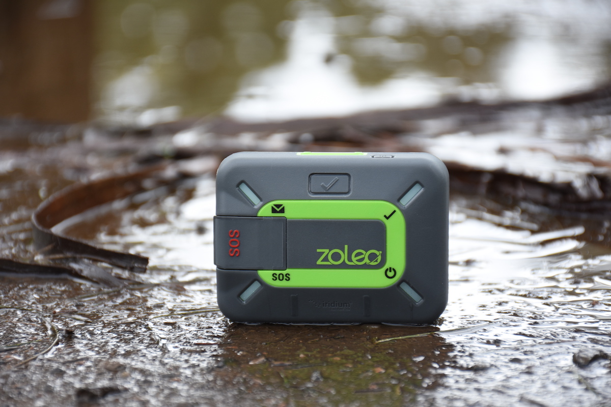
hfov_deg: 13.7
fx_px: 2546
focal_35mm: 150
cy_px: 204
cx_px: 306
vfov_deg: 9.1
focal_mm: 100
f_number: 5.6
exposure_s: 1/80
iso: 250
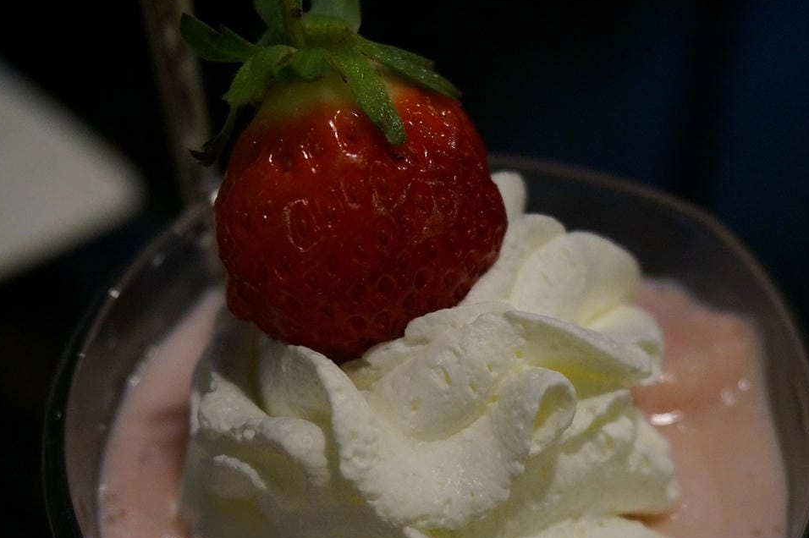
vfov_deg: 21.2
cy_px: 318
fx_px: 1437
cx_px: 432
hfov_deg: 31.4
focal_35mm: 64
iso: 3200
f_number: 5
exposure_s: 1/100
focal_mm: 34
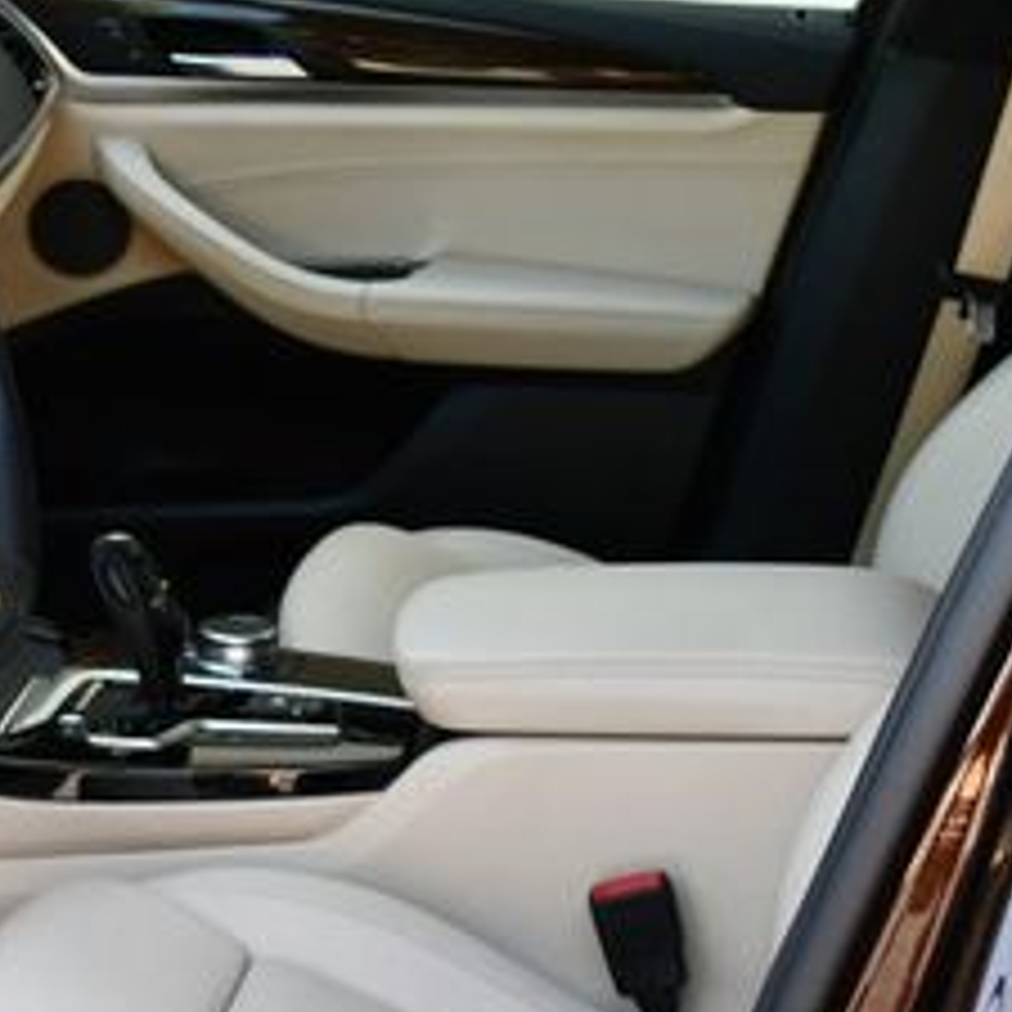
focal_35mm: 87
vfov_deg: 19.7
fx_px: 2878
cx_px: 18
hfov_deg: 19.4
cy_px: 819
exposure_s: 1/250
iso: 400
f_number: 3.5
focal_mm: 18
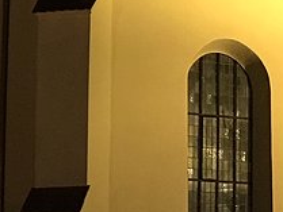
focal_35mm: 125
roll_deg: -1.8
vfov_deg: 11.9
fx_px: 1023
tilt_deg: +8.5
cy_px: 70
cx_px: 12
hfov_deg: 15.5
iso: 320
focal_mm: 4.15
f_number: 2.2
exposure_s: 1/17
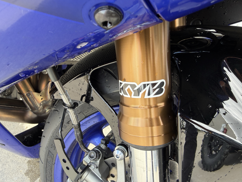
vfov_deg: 56.8
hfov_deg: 71.6
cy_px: 91
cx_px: 121
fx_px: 168
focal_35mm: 24
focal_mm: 2.22
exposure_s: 1/115
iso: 64
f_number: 2.2
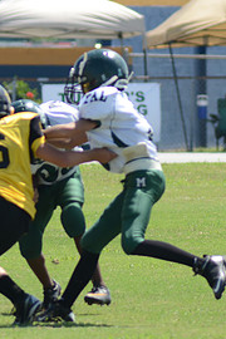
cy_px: 211
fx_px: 8173
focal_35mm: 868
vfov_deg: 2.4
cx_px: 62
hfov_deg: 1.6
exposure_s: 1/640
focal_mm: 270
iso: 200
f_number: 5.6
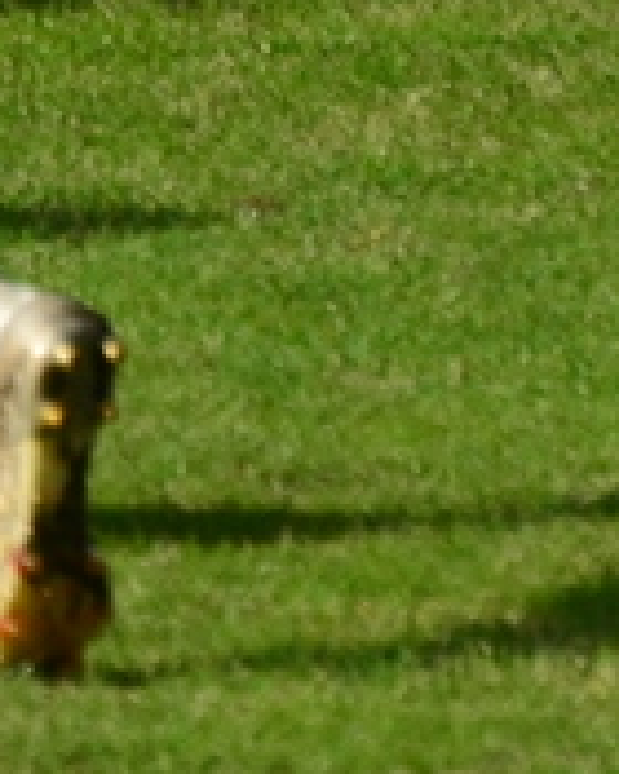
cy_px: -847
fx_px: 66227
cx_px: -1017
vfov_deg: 0.7
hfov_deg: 0.5
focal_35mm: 2892
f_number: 6.3
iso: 200
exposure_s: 1/1000
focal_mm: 300
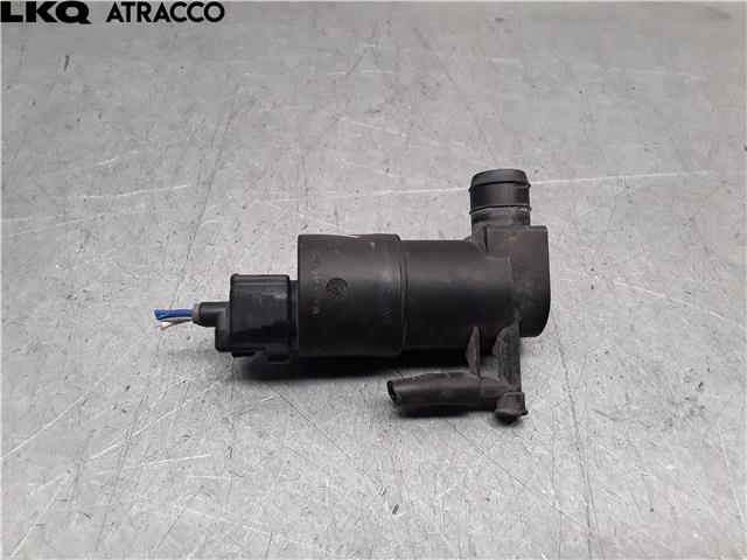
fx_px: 604
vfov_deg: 49.7
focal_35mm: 28
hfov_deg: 63.4
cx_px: 374
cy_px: 280
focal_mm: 2.91
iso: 100
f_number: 1.9
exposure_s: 1/113
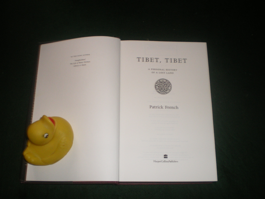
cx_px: 132
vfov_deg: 37.7
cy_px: 100
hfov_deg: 49.0
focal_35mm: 38
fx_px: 291
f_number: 3.1
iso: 200
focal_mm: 6.3
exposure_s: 1/50
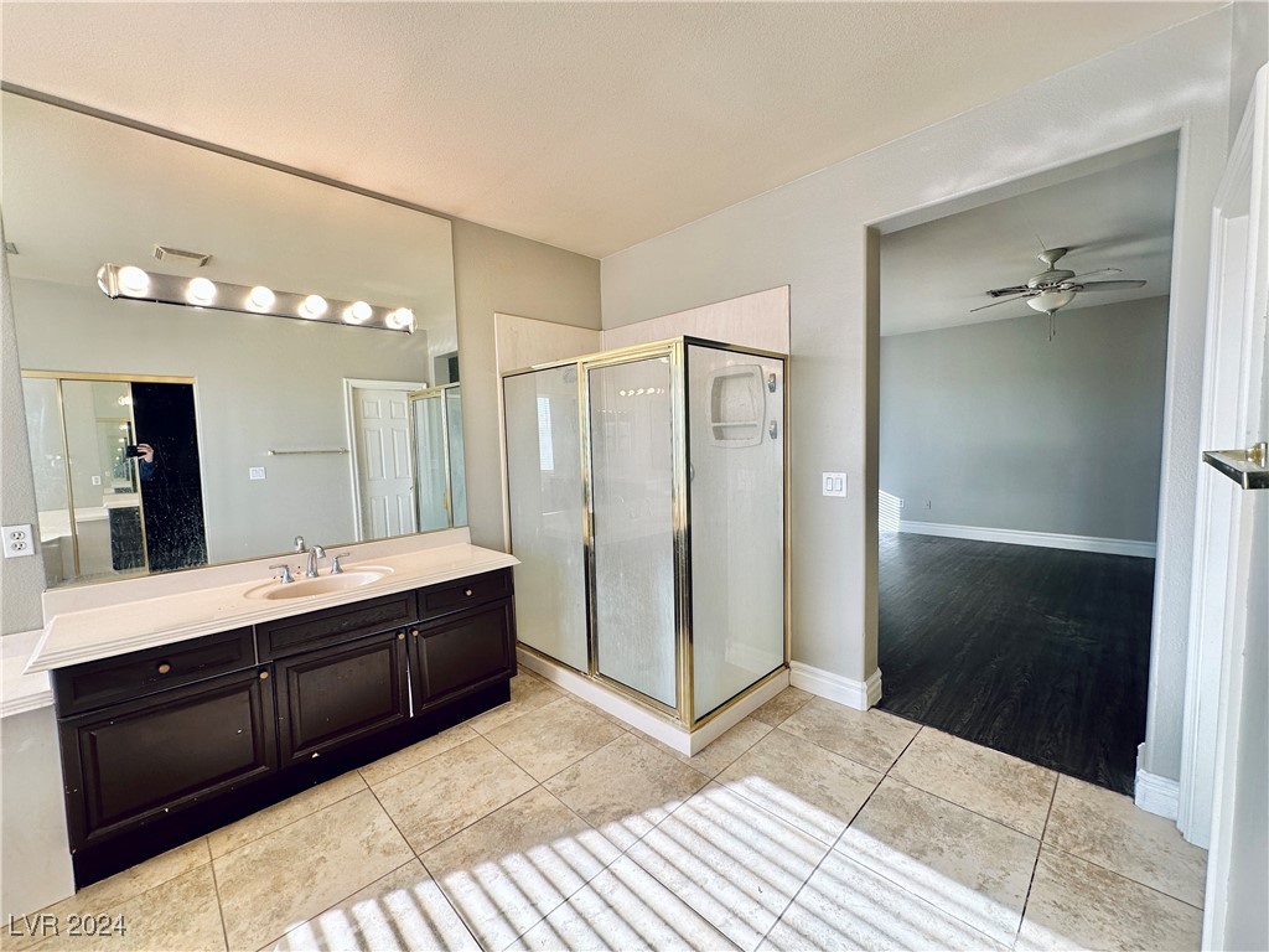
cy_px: 476
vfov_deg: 85.7
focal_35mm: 14
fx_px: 513
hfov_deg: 102.1
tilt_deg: -4.3
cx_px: 634
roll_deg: +1.7
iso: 40
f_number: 2.2
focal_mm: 2.22
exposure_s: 1/99
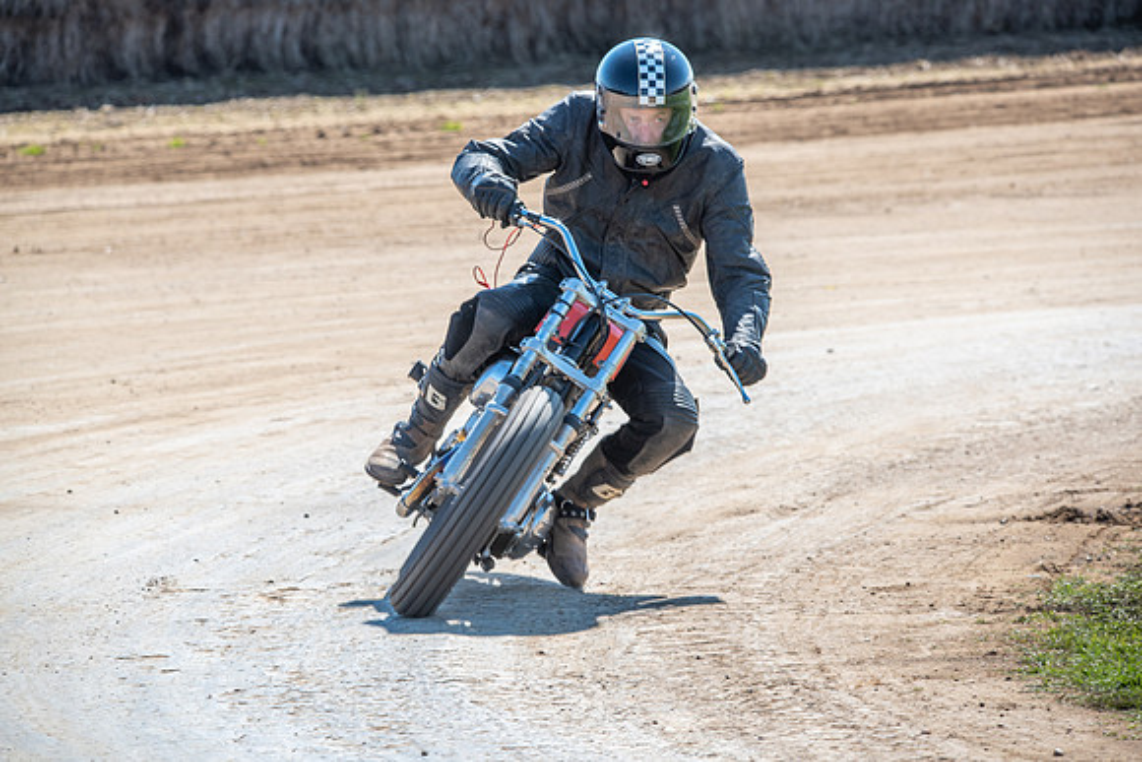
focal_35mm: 350
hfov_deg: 5.9
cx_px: 571
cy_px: 381
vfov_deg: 3.9
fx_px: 11105
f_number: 8
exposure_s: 1/125
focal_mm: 350
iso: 100
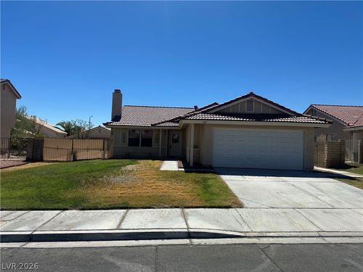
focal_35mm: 24
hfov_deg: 71.6
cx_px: 182
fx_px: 252
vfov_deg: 56.8
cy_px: 136
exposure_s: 1/7576
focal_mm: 6.86
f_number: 1.78
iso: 80
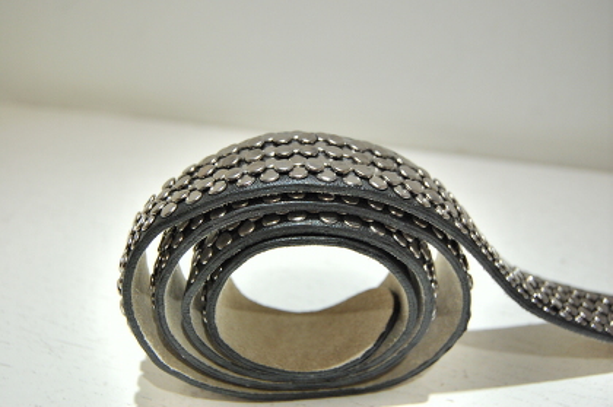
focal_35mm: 39
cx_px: 306
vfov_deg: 34.1
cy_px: 204
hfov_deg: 49.6
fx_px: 663
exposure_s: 1/320
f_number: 5.6
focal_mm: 26
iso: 800
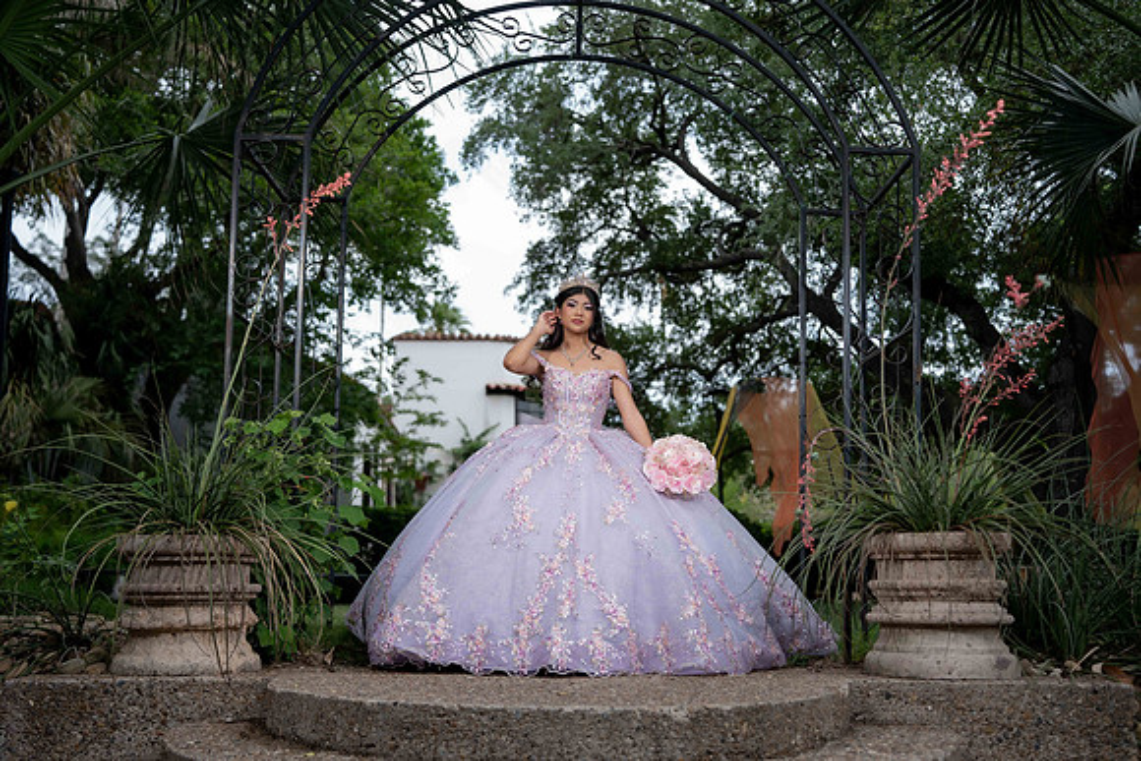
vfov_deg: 34.2
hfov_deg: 49.5
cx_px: 570
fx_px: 1236
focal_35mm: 39
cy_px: 380
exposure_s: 1/800
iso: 80
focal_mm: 39
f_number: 2.2
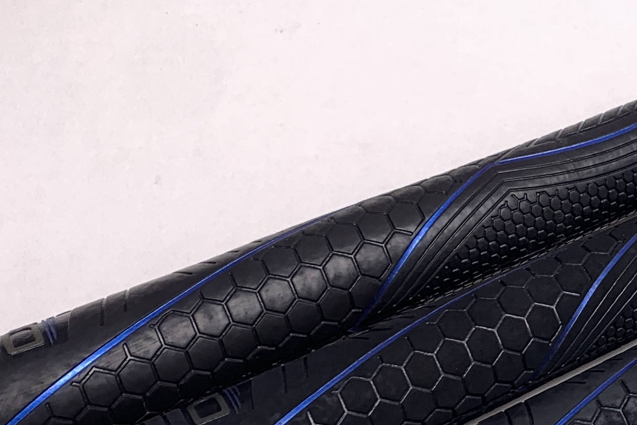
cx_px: 783
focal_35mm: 88
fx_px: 1557
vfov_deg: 15.4
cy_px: 363
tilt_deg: -63.6
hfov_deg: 21.3
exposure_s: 1/126
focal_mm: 4.25
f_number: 1.8
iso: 25
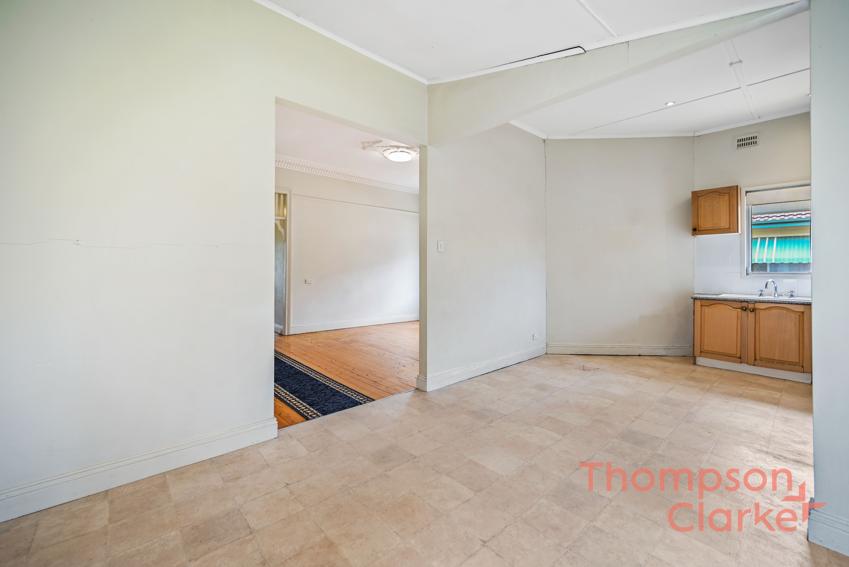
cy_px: 284
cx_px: 424
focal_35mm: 14
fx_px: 330
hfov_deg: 104.2
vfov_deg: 81.3
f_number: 4
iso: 100
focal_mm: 14
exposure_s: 1/8
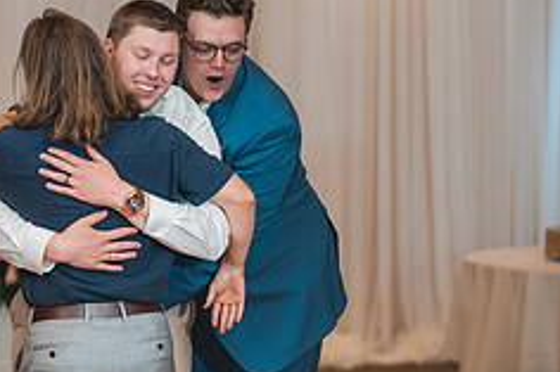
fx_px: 1912
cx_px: 135
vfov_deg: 11.1
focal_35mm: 123
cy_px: 250
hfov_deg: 16.6
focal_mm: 50
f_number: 1.2
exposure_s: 1/250
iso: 80
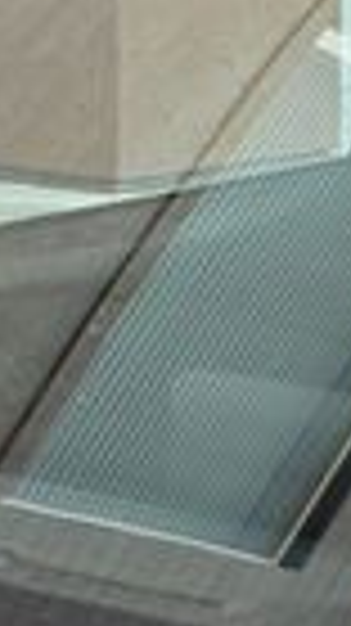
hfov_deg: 5.0
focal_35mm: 240
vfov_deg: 9.0
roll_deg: -0.8
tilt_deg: -5.7
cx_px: 698
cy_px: 68
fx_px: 3978
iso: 64
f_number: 1.78
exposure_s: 1/304
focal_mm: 6.76
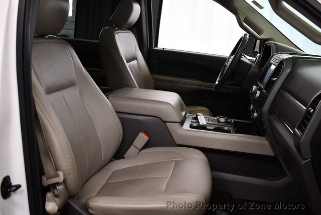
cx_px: 160
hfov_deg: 53.1
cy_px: 108
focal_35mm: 36
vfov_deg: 36.9
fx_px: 321
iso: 900
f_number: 3.5
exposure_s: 1/125
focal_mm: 18
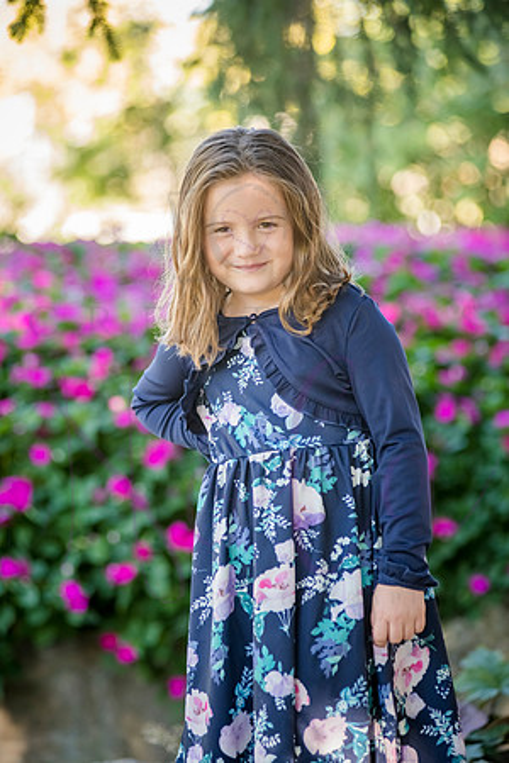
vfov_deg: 15.2
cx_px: 254
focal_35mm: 135
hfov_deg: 10.2
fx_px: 2863
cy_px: 382
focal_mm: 135
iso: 800
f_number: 4
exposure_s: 1/320
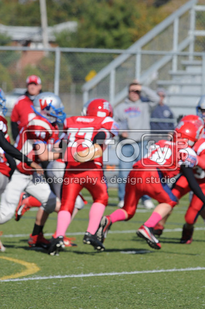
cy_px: 154
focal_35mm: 450
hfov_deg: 3.0
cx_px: 102
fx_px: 3855
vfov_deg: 4.6
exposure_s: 1/500
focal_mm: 300
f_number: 10
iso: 200
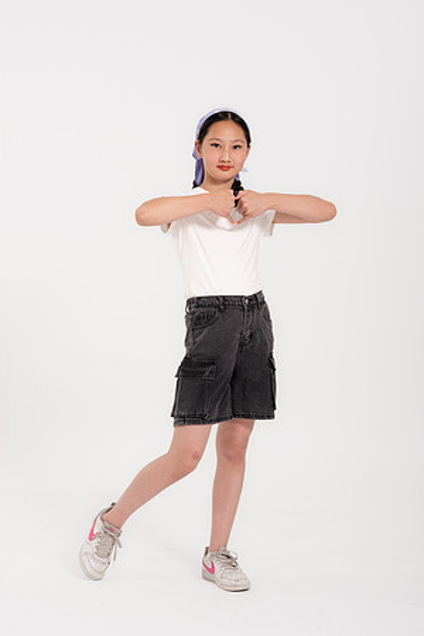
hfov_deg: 19.5
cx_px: 212
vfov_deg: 28.8
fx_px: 1237
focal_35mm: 70
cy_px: 318
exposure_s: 1/160
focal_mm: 70
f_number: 10
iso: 400
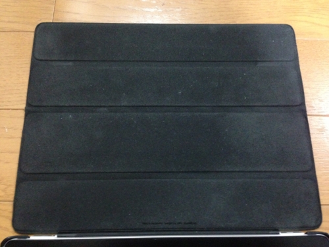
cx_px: 164
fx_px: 314
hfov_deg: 55.4
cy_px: 124
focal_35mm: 33
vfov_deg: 42.9
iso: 800
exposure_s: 1/15
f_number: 2.4
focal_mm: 4.13
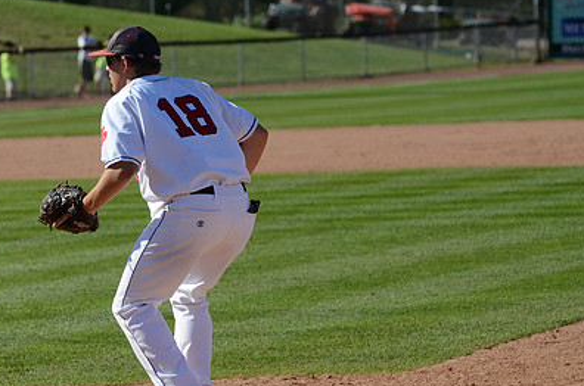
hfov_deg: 7.7
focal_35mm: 268
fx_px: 4337
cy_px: 192
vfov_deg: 5.1
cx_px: 170
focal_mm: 122
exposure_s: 1/8000
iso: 800
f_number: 4.8
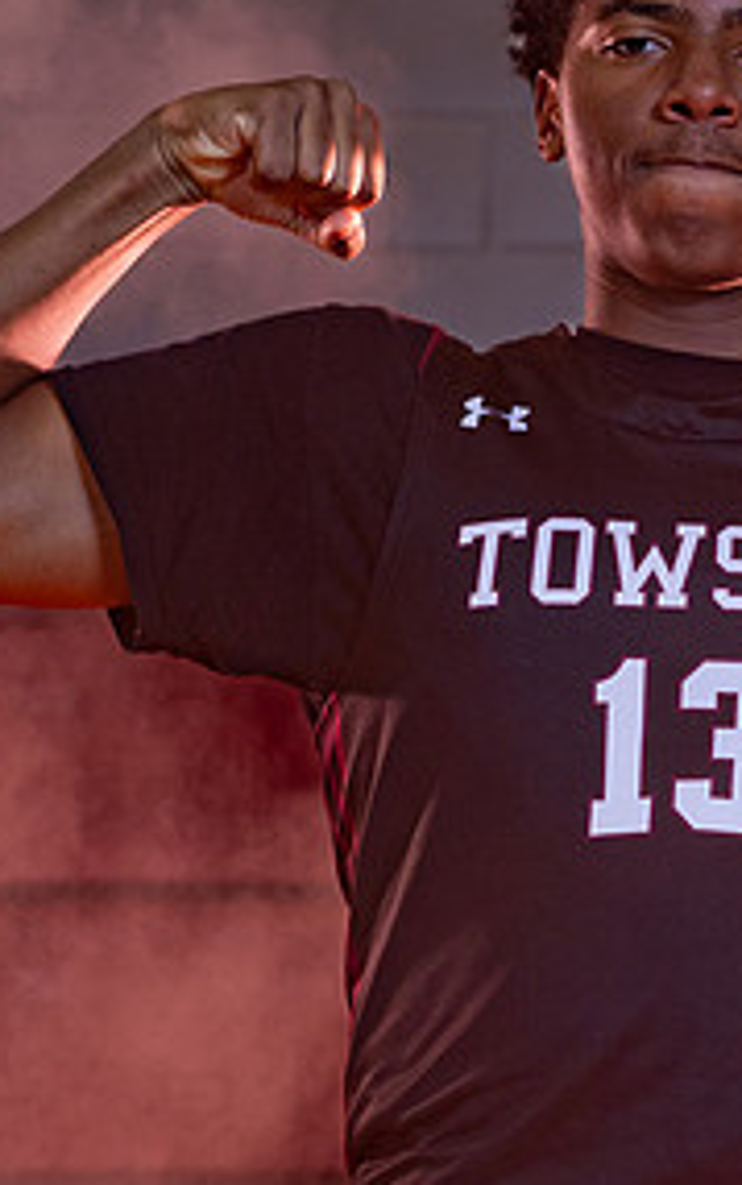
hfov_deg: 4.6
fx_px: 9147
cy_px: 651
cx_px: 714
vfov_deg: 7.4
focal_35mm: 283
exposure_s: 1/160
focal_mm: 110
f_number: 5.6
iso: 250
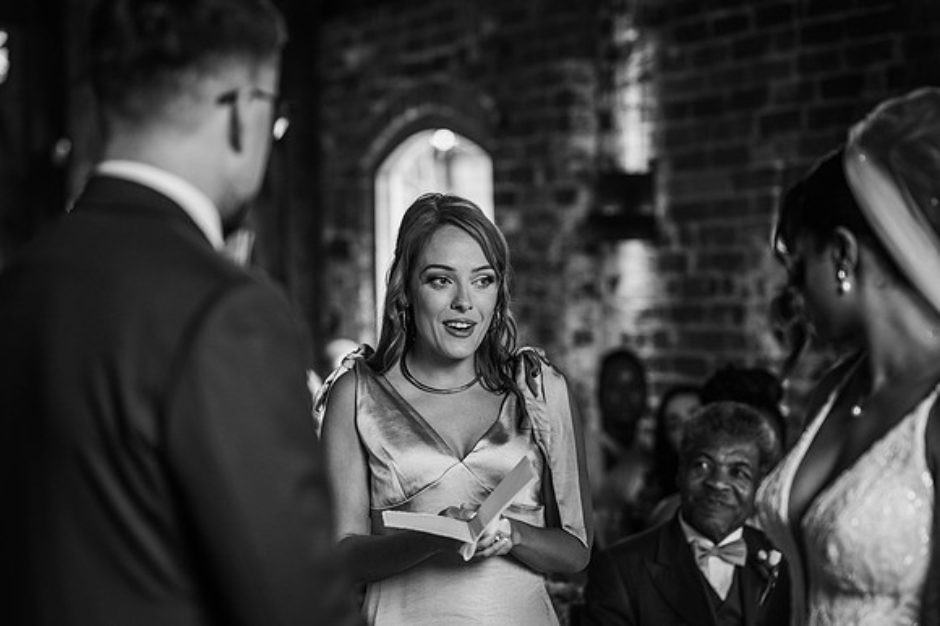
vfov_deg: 16.1
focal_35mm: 85
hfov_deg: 23.9
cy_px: 313
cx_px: 470
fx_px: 2218
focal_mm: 85
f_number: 2.5
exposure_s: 1/200
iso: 900
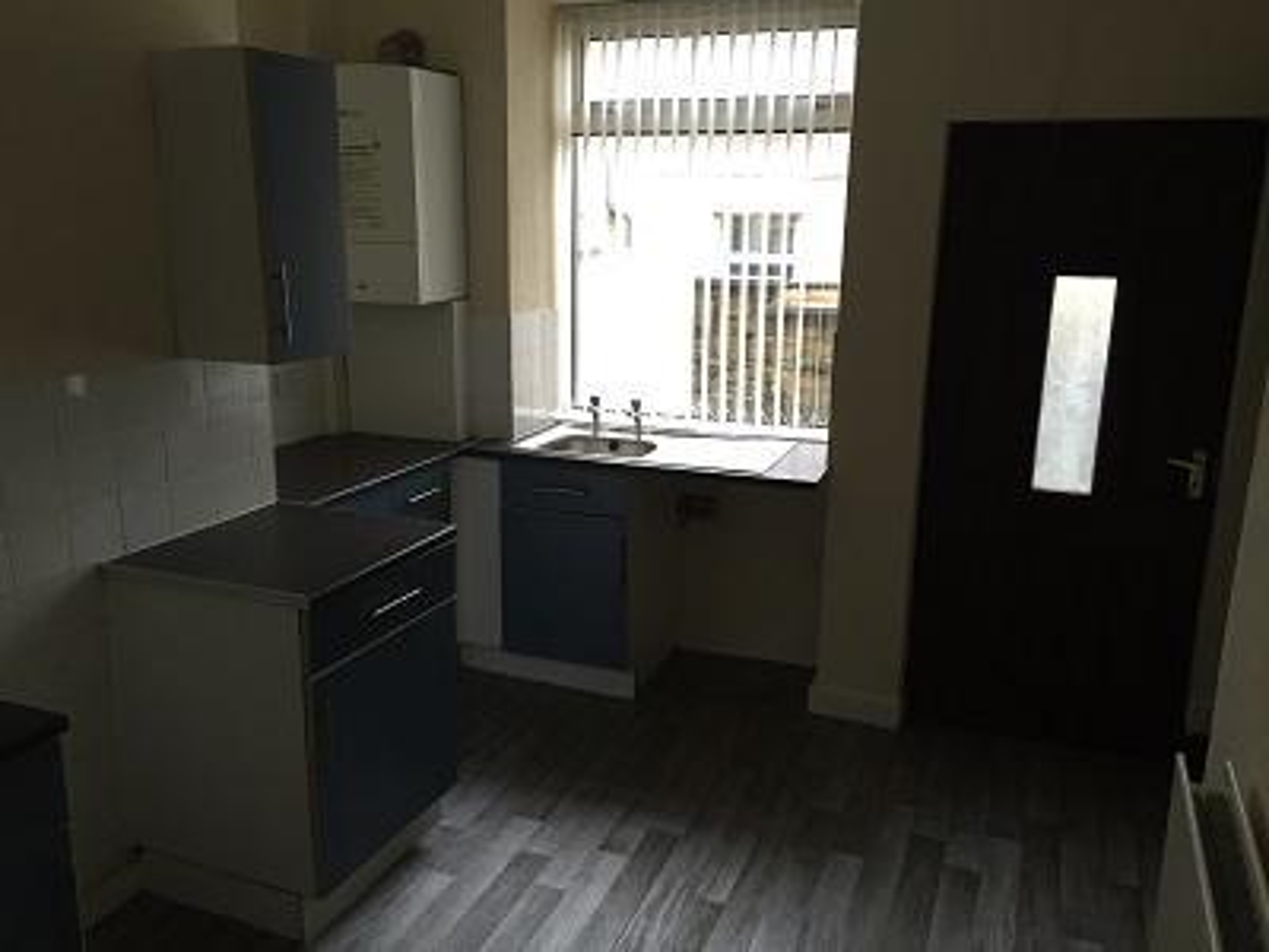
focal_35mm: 29
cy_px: 476
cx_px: 634
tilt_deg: -13.4
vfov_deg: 48.2
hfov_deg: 61.7
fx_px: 1063
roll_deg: +0.2
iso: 100
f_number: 2.2
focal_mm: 4.15
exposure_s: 1/33
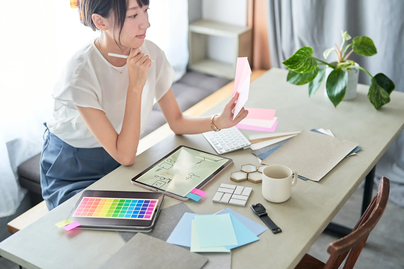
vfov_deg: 27.0
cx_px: 202
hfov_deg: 39.6
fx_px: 561
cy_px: 134
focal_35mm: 50
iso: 400
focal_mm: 50
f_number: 1.8
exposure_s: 1/125
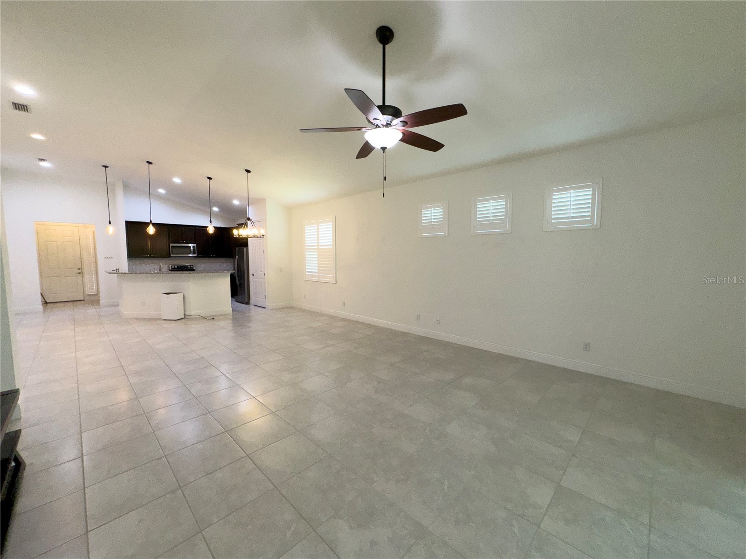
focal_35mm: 14
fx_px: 302
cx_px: 373
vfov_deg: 85.7
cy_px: 280
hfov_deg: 102.1
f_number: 2.2
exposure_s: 1/120
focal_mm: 2.22
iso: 125
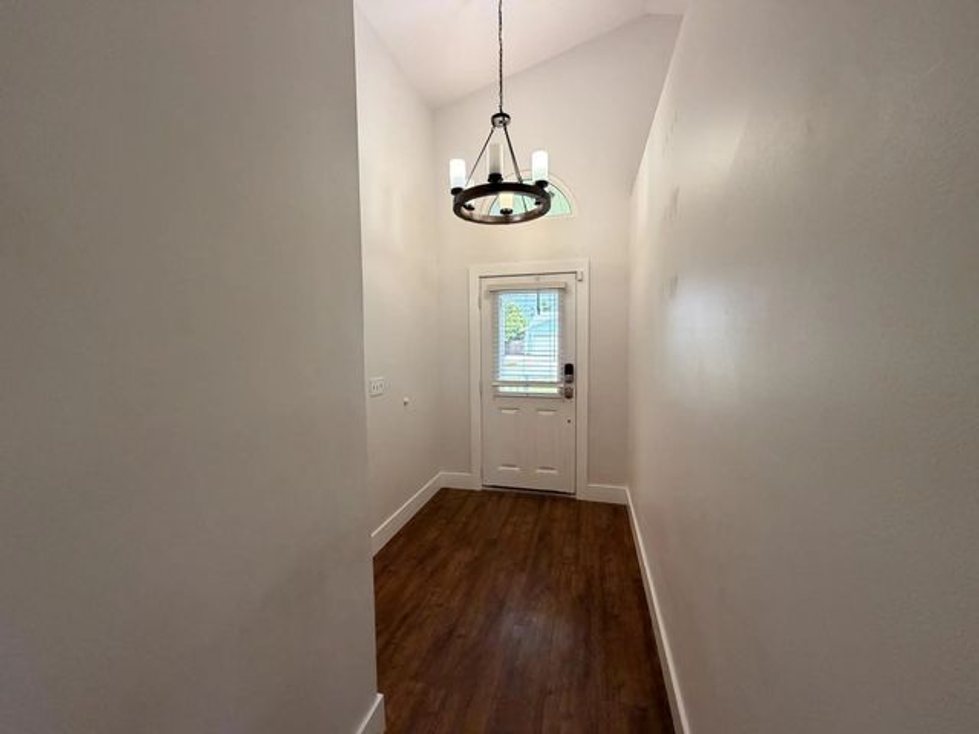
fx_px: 396
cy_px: 367
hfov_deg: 102.1
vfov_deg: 85.7
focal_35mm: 14
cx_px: 490
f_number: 2.2
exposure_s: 1/120
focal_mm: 2.22
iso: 320
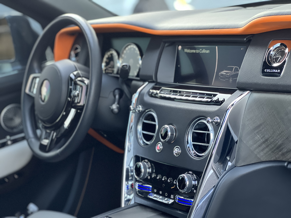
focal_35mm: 77
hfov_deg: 25.3
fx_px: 647
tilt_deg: -14.6
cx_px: 146
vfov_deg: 19.1
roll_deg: +11.8
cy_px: 109
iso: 400
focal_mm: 9
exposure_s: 1/25
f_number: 2.8
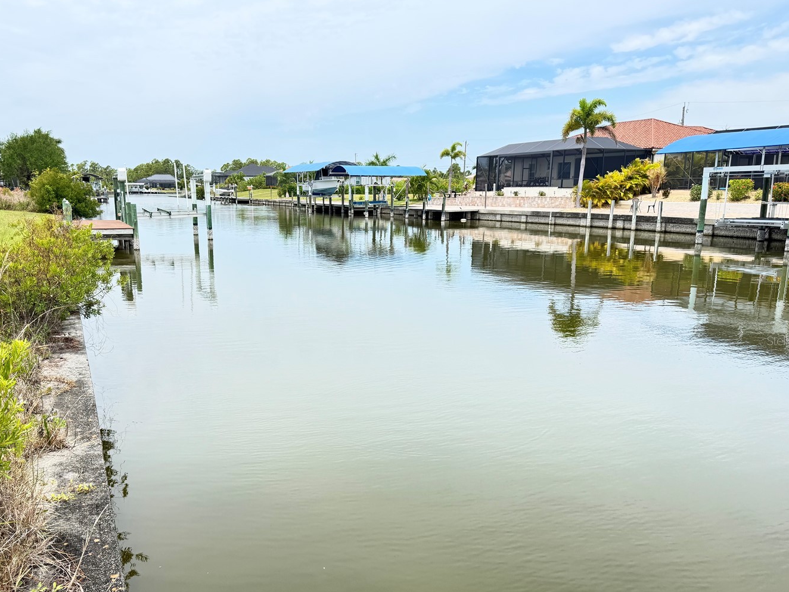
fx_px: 661
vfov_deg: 48.1
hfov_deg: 61.5
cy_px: 340
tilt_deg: -11.8
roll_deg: +0.3
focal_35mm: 29
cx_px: 346
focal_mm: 6.76
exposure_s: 1/1678
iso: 80
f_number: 1.78
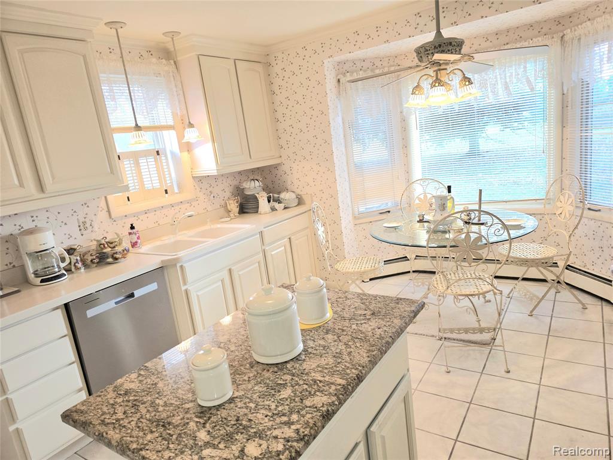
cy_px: 230
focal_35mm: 23
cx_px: 306
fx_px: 407
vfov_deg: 58.9
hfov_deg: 73.9
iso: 25
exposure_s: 1/60.2
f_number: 1.7
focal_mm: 6.3
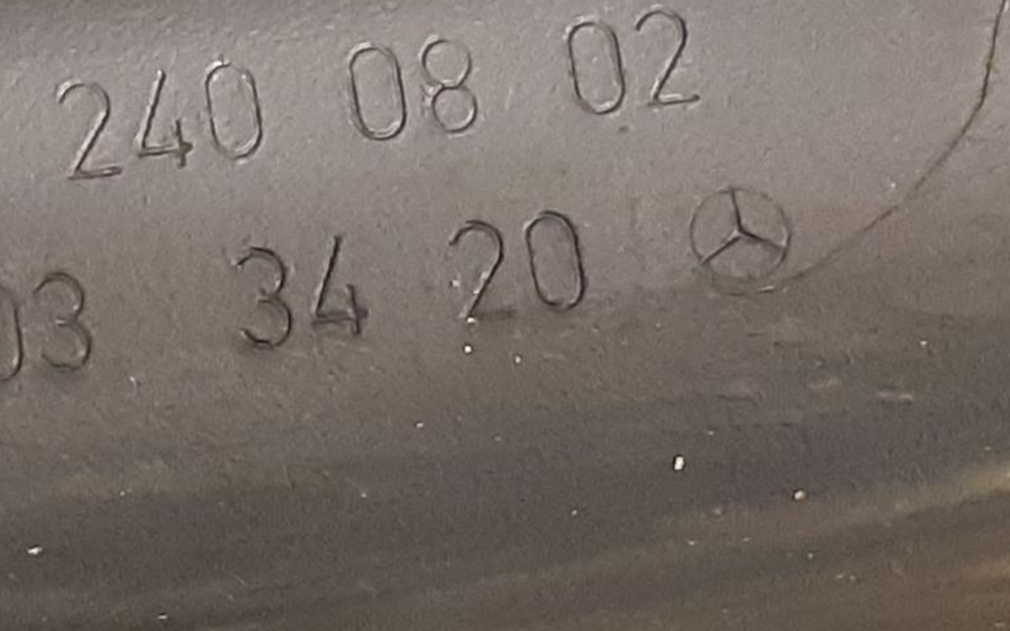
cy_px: 149
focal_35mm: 73
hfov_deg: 27.5
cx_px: 172
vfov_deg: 17.7
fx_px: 2009
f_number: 1.7
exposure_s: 1/25
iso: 400
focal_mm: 3.93
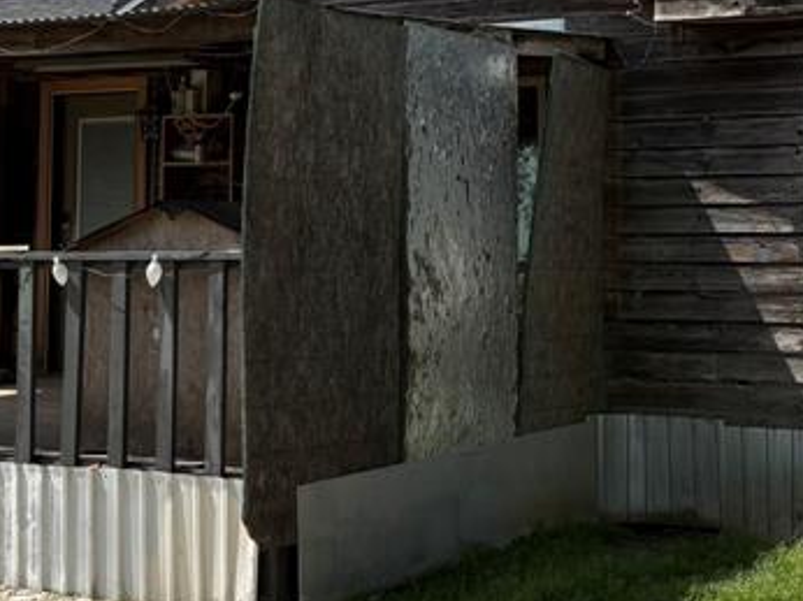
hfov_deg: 25.3
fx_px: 1785
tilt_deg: +3.3
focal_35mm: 77
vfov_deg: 19.0
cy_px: 165
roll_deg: -0.3
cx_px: 460
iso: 50
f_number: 1.6
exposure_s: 1/3279
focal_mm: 5.96
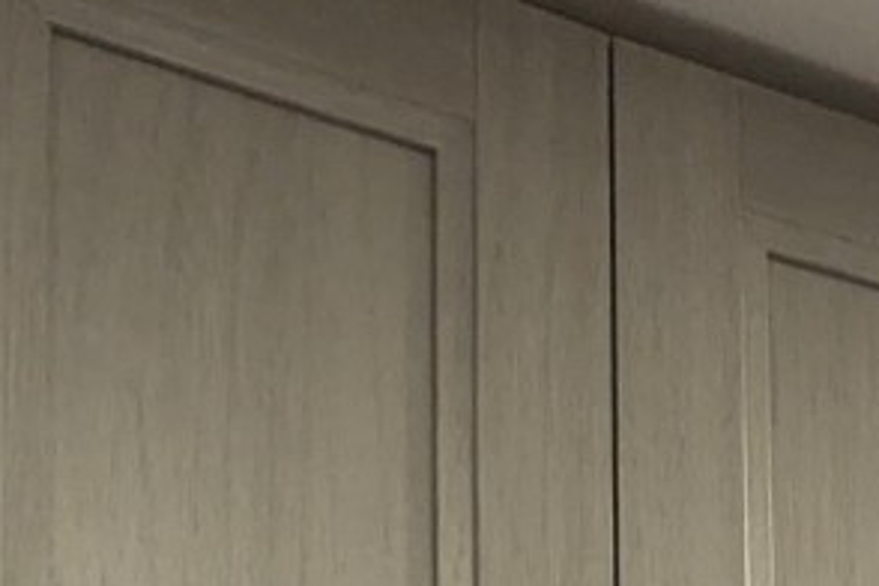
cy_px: 1163
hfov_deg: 23.8
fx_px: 1929
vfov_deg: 14.4
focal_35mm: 79
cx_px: 1000
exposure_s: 1/77.5
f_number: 2.2
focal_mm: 2.35
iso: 385
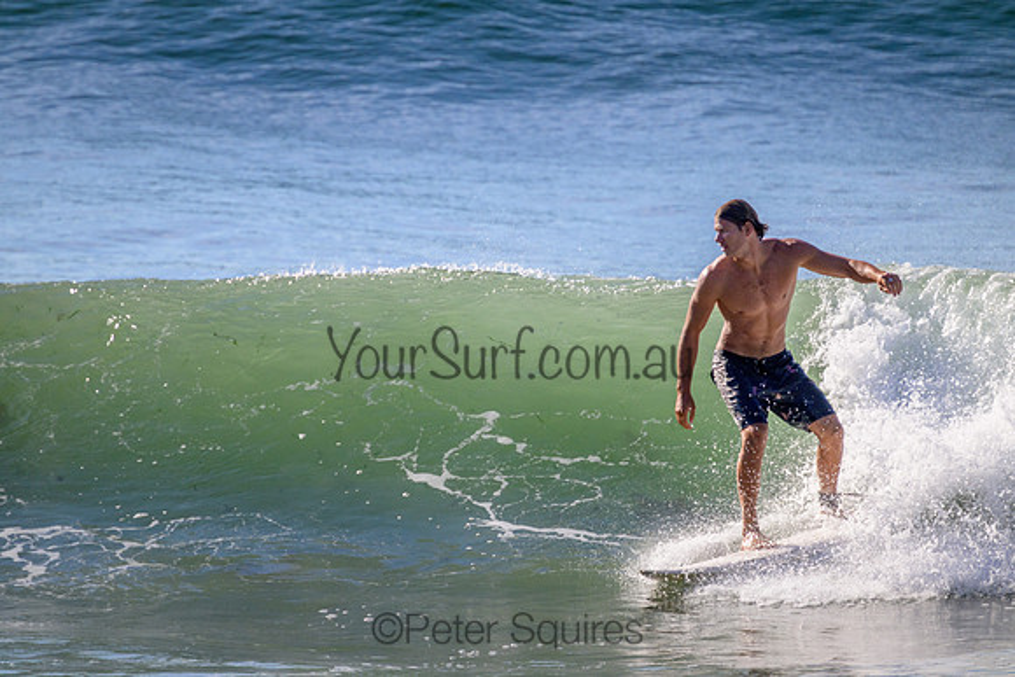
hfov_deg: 2.6
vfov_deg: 1.7
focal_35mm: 800
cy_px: 338
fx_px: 22560
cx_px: 508
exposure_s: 1/2000
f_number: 11
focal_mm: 800
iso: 800
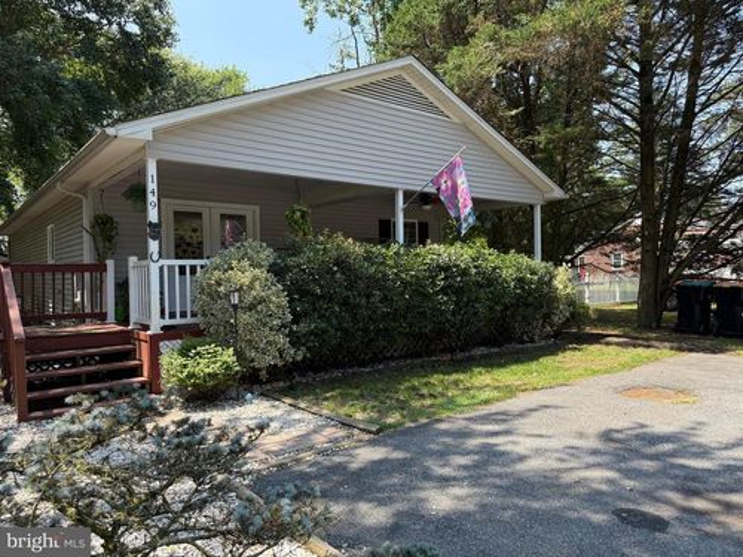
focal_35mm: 24
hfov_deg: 71.6
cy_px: 278
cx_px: 372
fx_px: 515
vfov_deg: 56.8
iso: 100
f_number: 1.78
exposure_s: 1/1361
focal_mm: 6.76
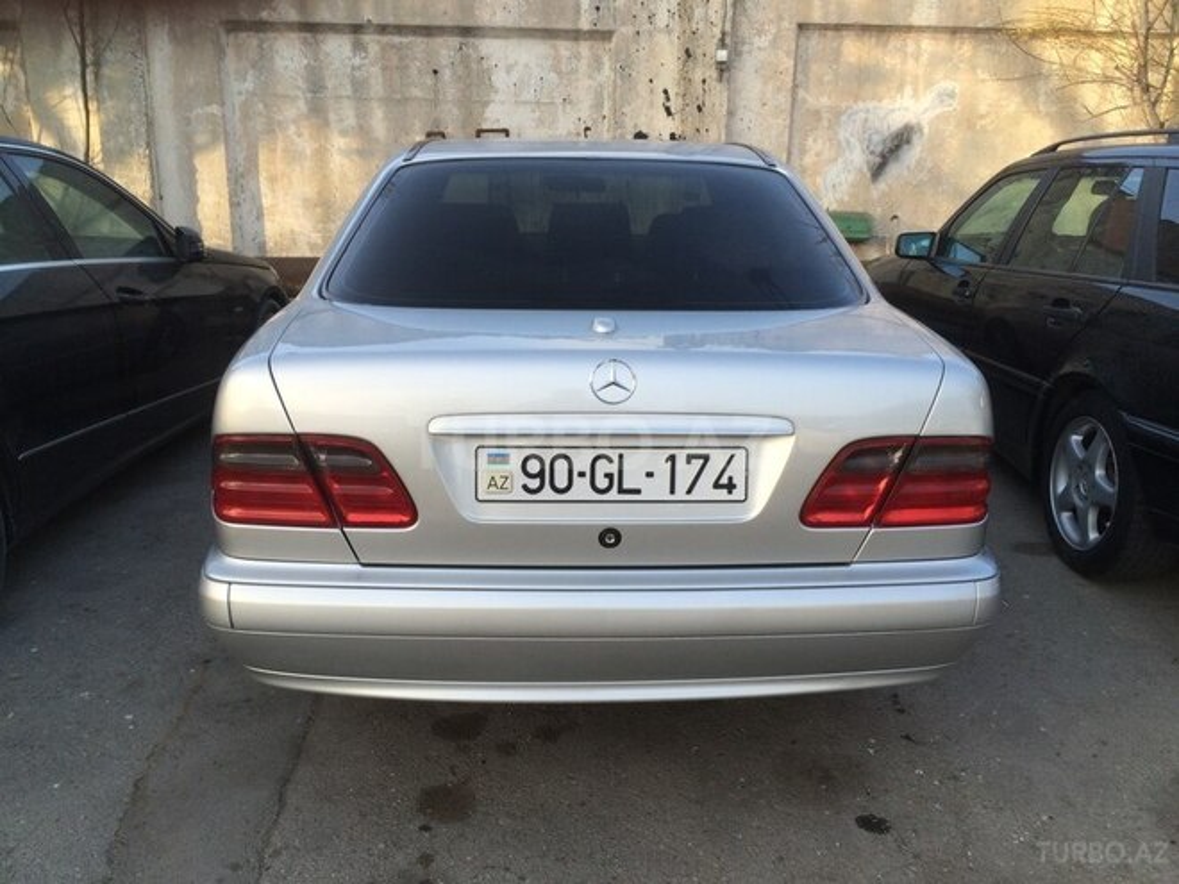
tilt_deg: -16.1
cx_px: 590
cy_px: 442
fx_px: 988
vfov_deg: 48.2
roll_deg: +0.6
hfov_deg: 61.7
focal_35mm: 29
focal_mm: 4.15
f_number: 2.2
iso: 32
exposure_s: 1/291
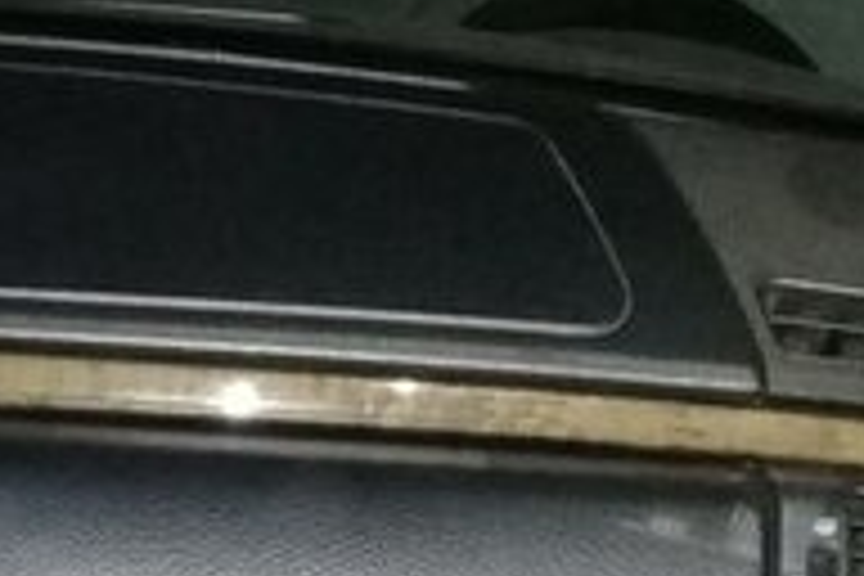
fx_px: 2664
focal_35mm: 111
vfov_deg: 11.5
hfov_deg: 18.0
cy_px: 997
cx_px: 0
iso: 640
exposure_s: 1/20
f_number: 2.2
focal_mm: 3.3
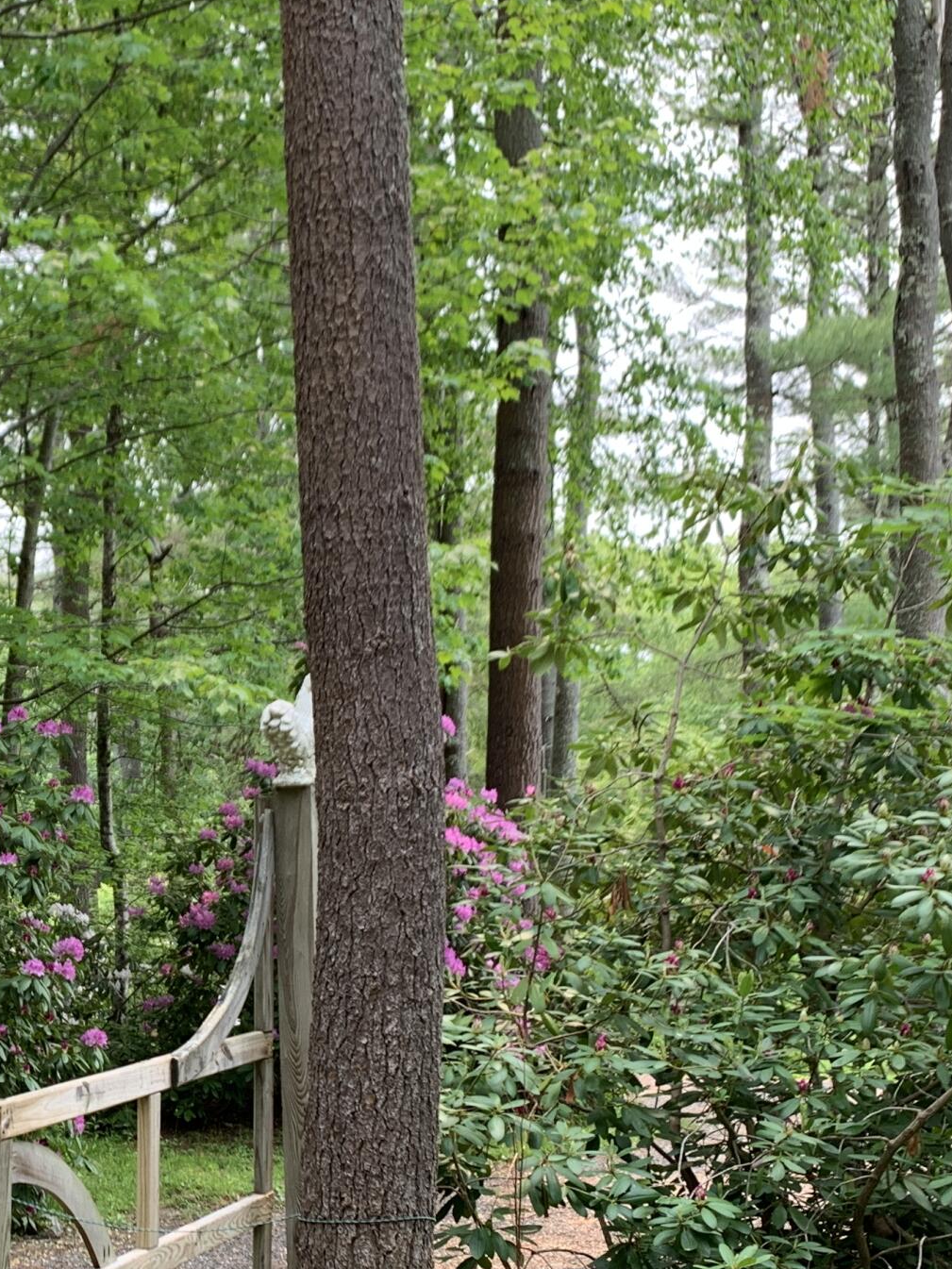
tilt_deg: +1.5
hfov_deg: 24.1
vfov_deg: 32.9
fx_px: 2126
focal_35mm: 58
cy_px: 874
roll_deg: +0.7
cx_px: -11
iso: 25
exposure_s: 1/156
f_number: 1.8
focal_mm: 4.25
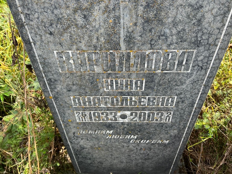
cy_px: 87
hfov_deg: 67.3
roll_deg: +0.4
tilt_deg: -40.2
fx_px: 174
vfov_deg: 53.1
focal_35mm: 26
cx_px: 116
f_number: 1.5
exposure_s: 1/604
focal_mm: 5.7
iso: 50
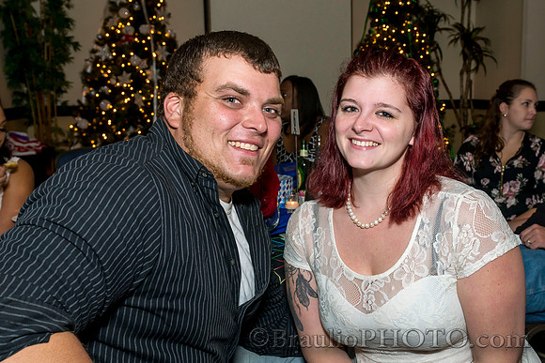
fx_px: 602
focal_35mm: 40
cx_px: 331
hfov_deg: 48.4
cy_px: 171
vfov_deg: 33.6
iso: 800
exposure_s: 1/80
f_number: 5.6
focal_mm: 24
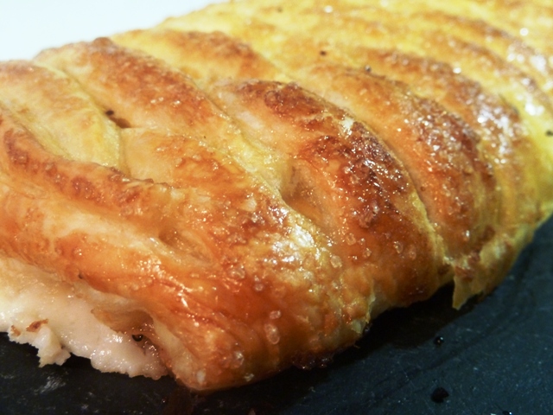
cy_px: 208
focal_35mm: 42
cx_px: 276
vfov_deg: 34.3
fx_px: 671
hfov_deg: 44.8
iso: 400
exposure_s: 1/4
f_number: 3.7
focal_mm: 6.9
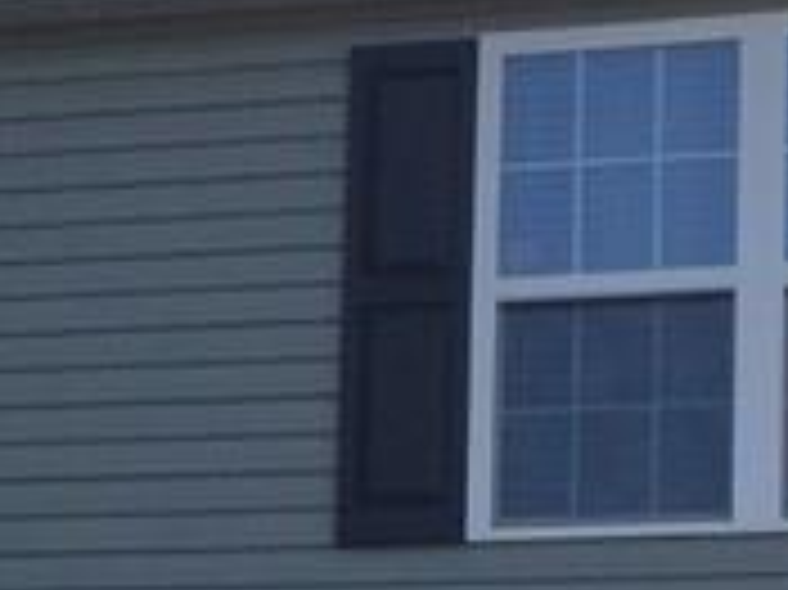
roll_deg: -2.7
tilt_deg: +6.8
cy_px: 914
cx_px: -153
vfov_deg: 8.5
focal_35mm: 170
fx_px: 3867
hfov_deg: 11.4
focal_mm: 4.15
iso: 32
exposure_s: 1/682
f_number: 2.2
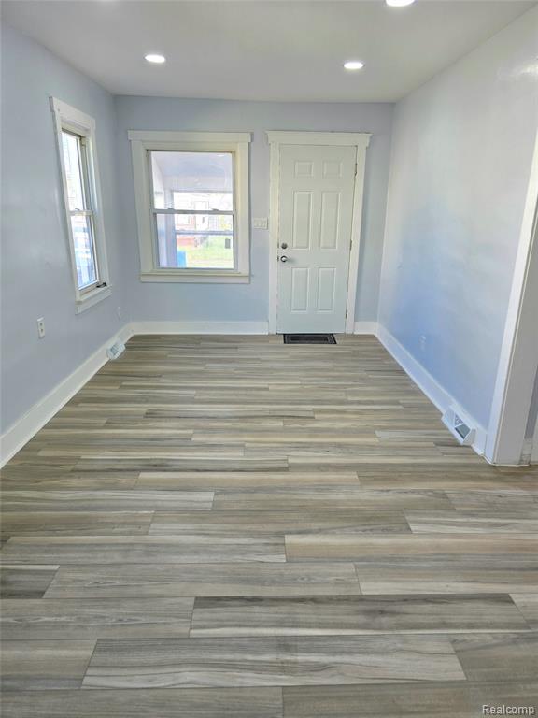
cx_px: 269
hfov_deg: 58.9
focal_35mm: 23
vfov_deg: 73.9
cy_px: 359
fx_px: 477
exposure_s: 1/182
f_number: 1.7
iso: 64
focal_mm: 6.3
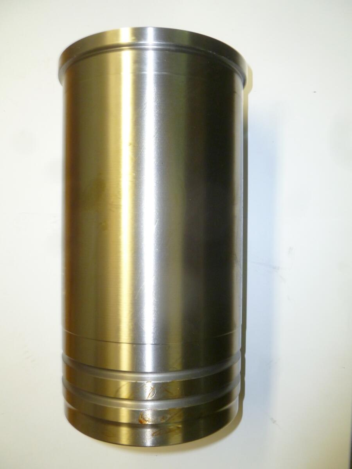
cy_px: 234
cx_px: 176
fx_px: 380
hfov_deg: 49.7
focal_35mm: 28
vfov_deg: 63.4
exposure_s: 1/30
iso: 200
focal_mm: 5
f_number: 3.3
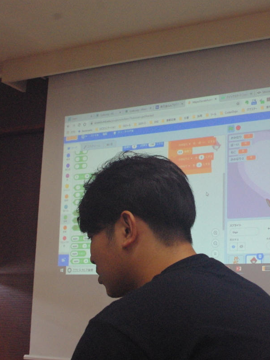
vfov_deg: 36.8
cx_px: 212
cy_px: 180
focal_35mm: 52
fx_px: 541
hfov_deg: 27.5
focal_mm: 24.38
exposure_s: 1/80
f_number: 8
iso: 1600
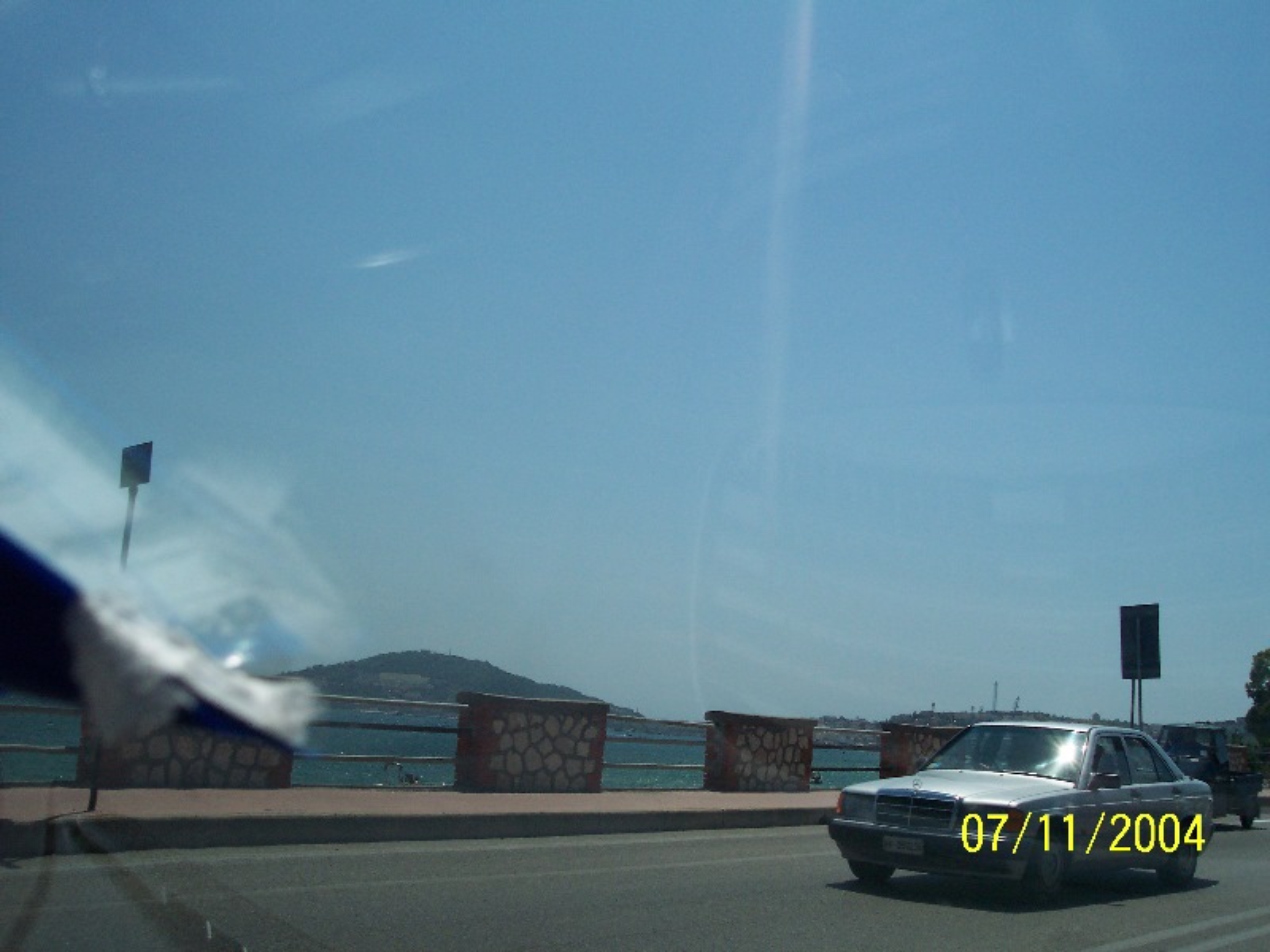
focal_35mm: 38
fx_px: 1394
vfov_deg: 37.7
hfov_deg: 49.0
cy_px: 476
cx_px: 635
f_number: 4.8
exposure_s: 1/1000
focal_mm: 8
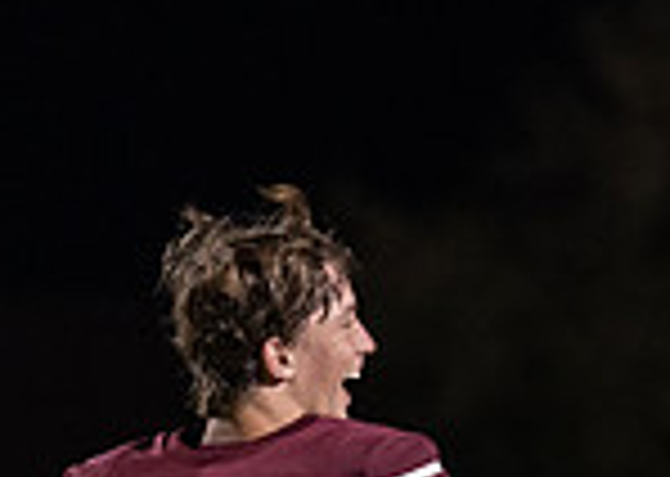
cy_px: 801
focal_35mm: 601
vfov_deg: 2.4
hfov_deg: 3.4
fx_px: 11421
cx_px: 603
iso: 1600
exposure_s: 1/640
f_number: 2.8
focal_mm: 138
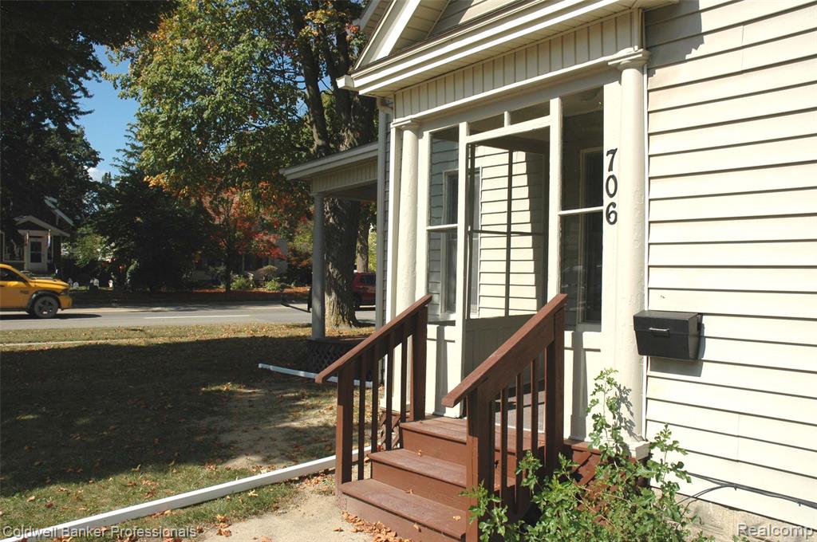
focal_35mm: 33
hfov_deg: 57.3
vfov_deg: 39.9
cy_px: 271
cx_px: 408
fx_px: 748
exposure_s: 1/400
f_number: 10
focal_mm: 22
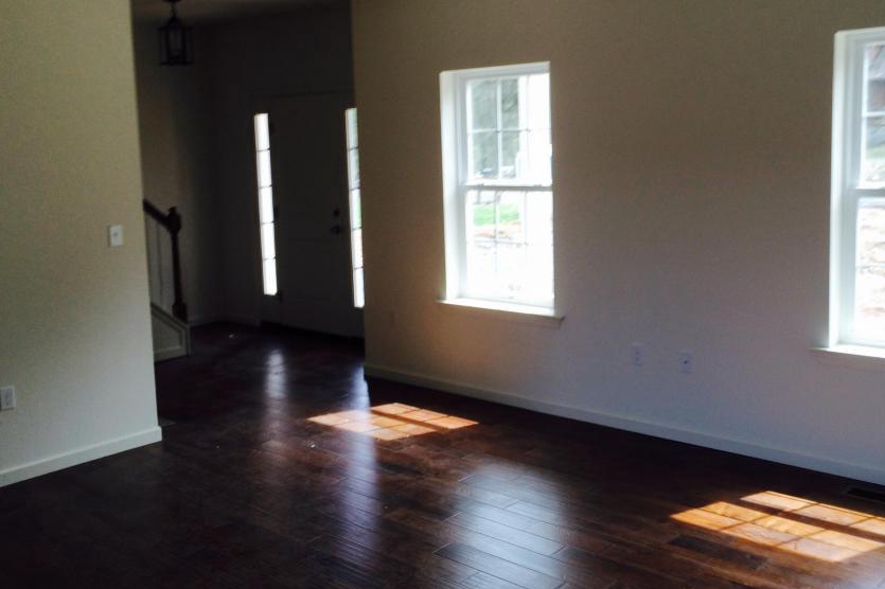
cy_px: 237
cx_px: 517
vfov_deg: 35.8
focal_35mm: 37
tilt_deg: -9.8
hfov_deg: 51.7
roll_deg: +1.8
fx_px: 909
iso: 32
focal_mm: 4.15
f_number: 2.2
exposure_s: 1/120
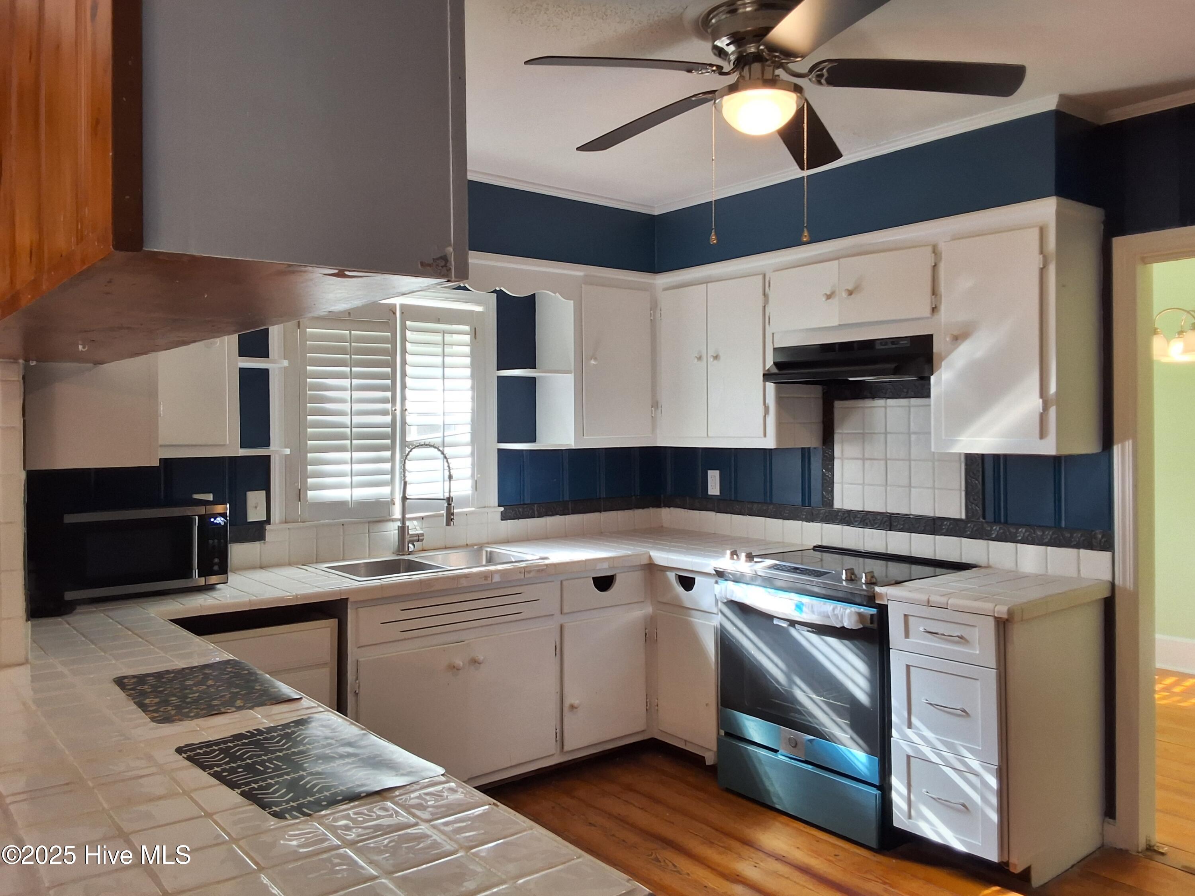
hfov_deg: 63.4
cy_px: 448
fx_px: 967
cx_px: 598
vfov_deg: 49.7
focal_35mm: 28
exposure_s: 1/60
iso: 50
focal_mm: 2.91
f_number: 1.9
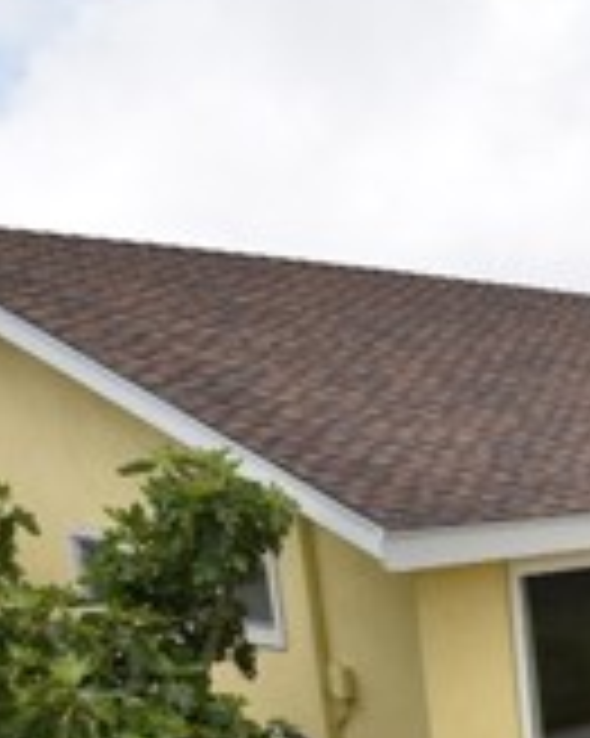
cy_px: 821
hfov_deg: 22.2
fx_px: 1202
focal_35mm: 55
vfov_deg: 30.4
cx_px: 914
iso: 100
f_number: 9
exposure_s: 1/200
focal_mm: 10
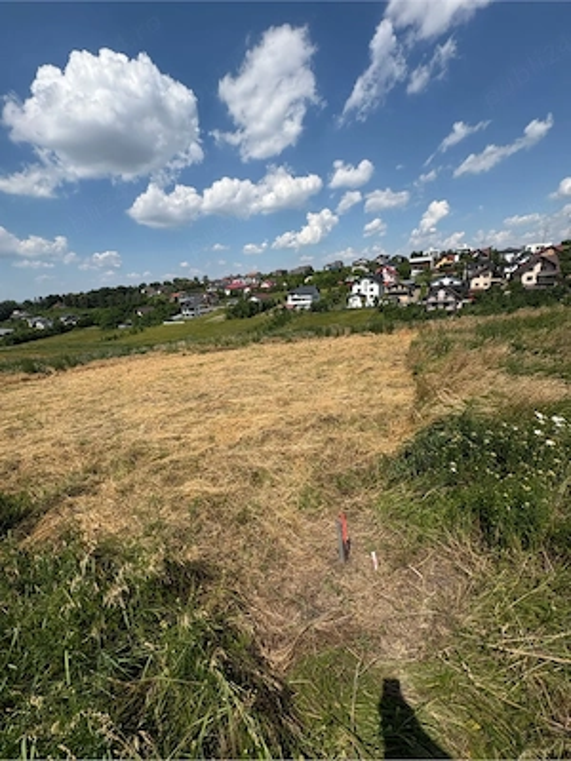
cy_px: 380
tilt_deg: -17.6
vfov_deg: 102.1
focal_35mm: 14
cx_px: 286
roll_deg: +4.6
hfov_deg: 85.7
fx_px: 308
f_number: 2.2
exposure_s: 1/2494
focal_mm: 2.22
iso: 50
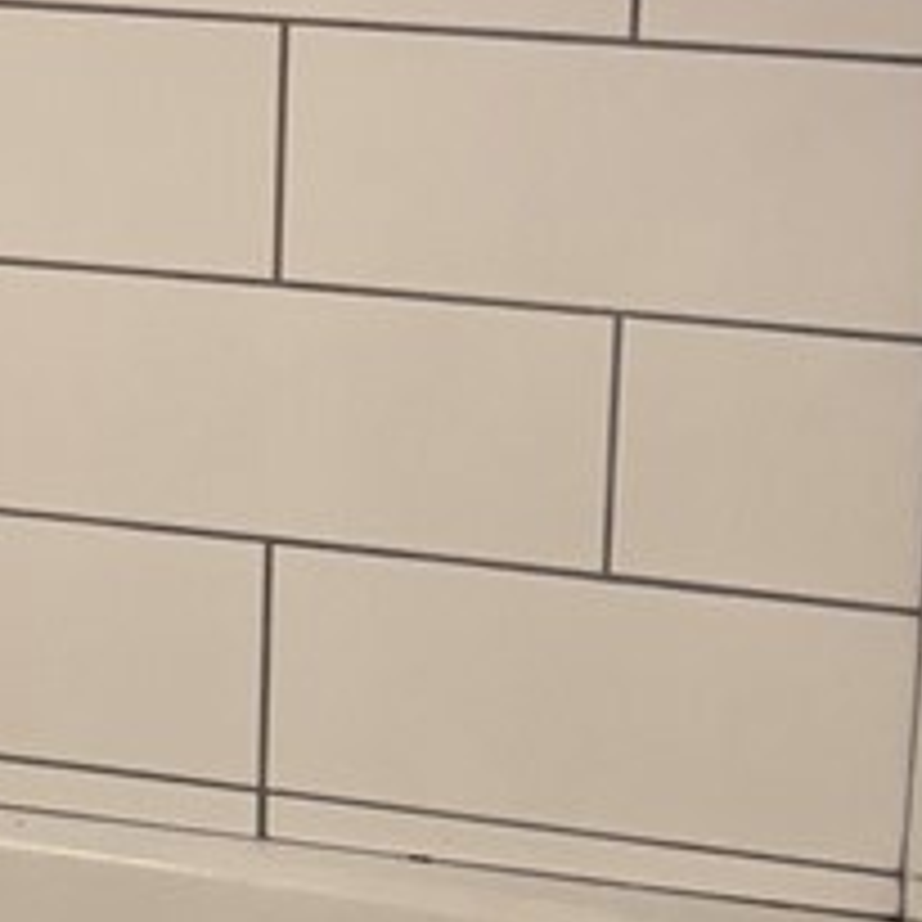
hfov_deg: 16.0
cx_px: -40
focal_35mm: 106
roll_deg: +0.1
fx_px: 3194
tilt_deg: -10.6
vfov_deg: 16.1
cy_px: 4
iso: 160
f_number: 1.78
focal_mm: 6.76
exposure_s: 1/120
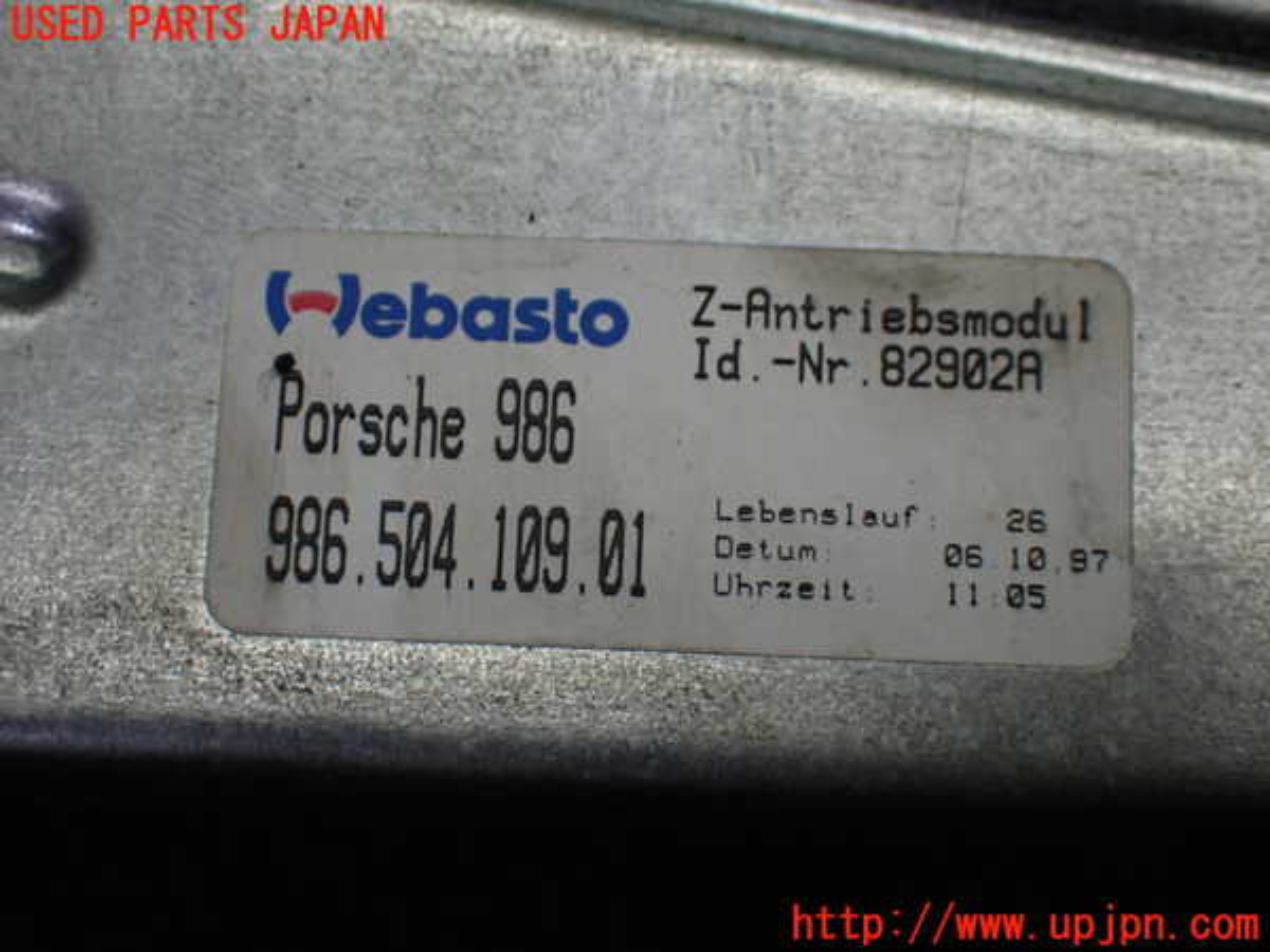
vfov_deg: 25.2
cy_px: 476
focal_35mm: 58
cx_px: 635
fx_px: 2128
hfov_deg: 33.2
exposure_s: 1/250
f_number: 3.5
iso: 320
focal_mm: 10.35
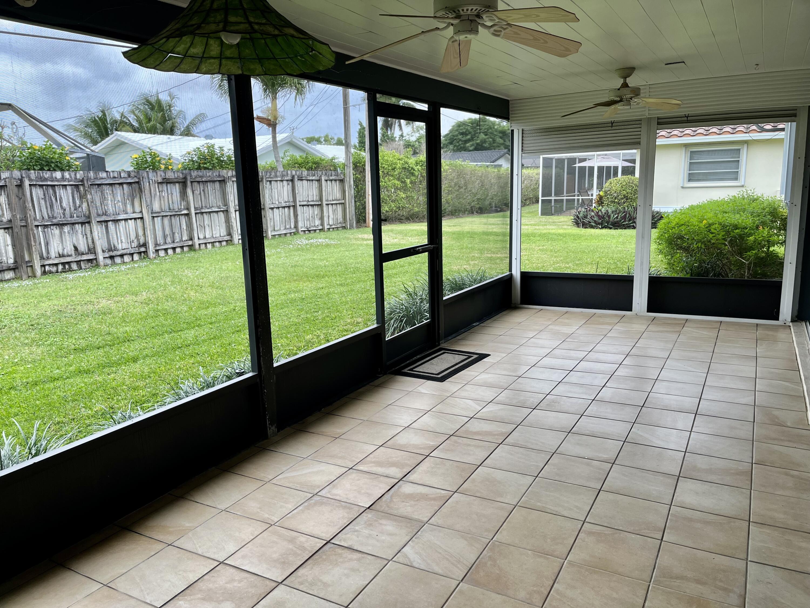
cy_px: 304
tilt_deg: -12.5
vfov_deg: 53.1
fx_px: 608
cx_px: 405
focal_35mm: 26
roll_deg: +1.4
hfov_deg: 67.3
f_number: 1.6
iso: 64
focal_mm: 5.1
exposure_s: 1/120
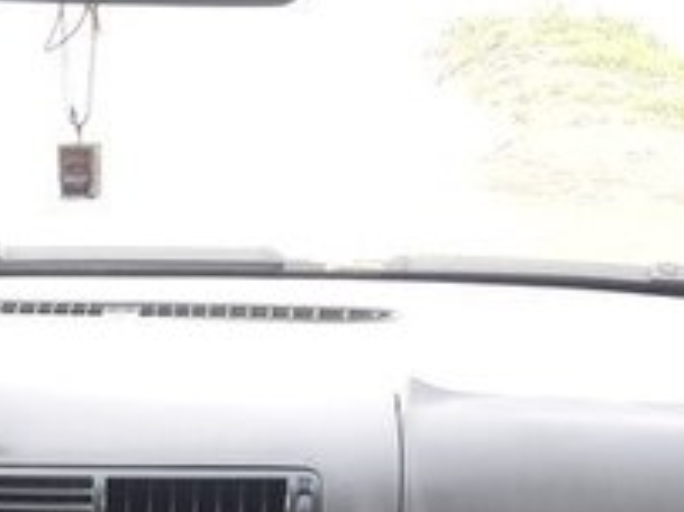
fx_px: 1797
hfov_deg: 20.7
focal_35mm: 91
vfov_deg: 15.3
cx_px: -44
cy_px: 716
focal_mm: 3.7
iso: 64
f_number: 1.9
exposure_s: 1/50
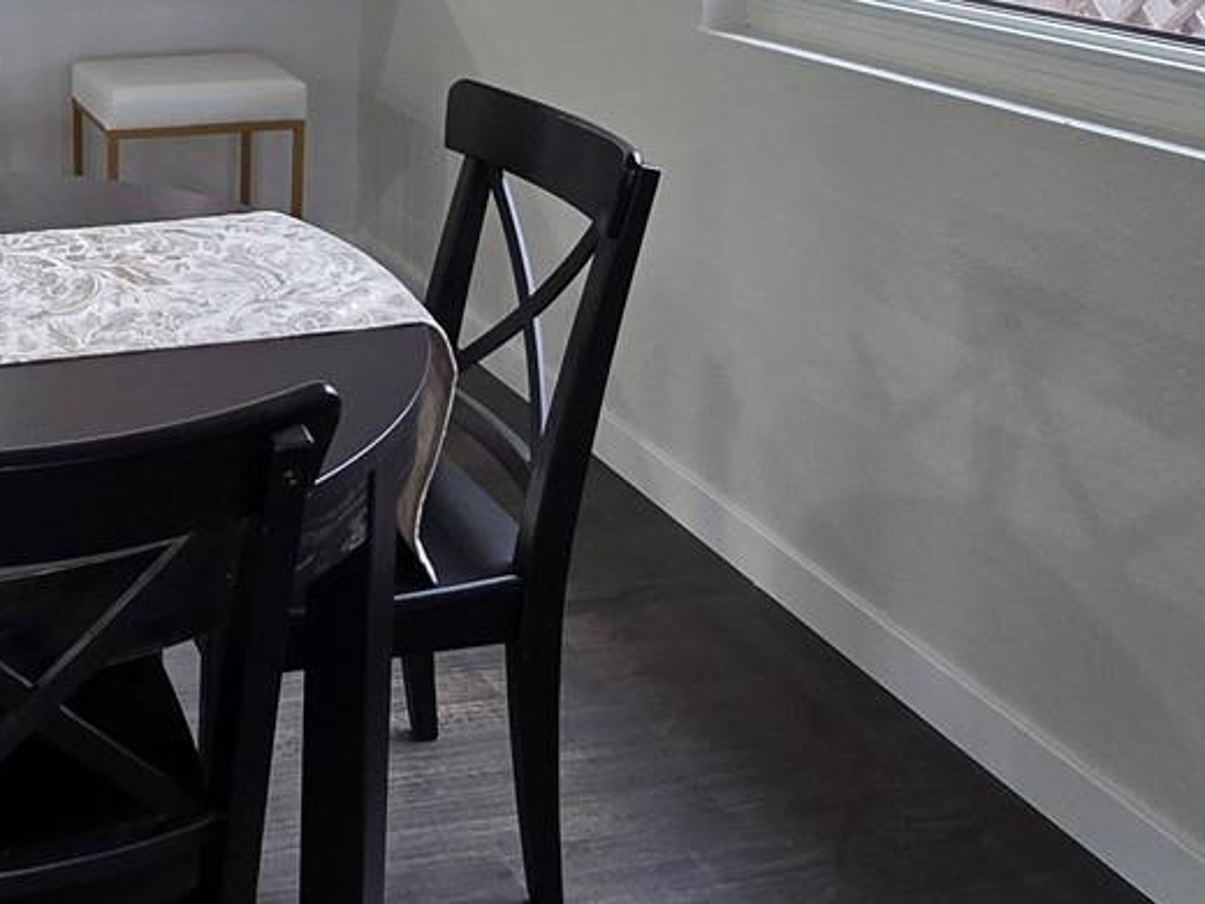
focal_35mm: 40
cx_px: 42
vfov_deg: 33.8
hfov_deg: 41.6
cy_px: 72
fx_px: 1392
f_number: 2.2
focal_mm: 2.2
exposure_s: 1/60
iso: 250
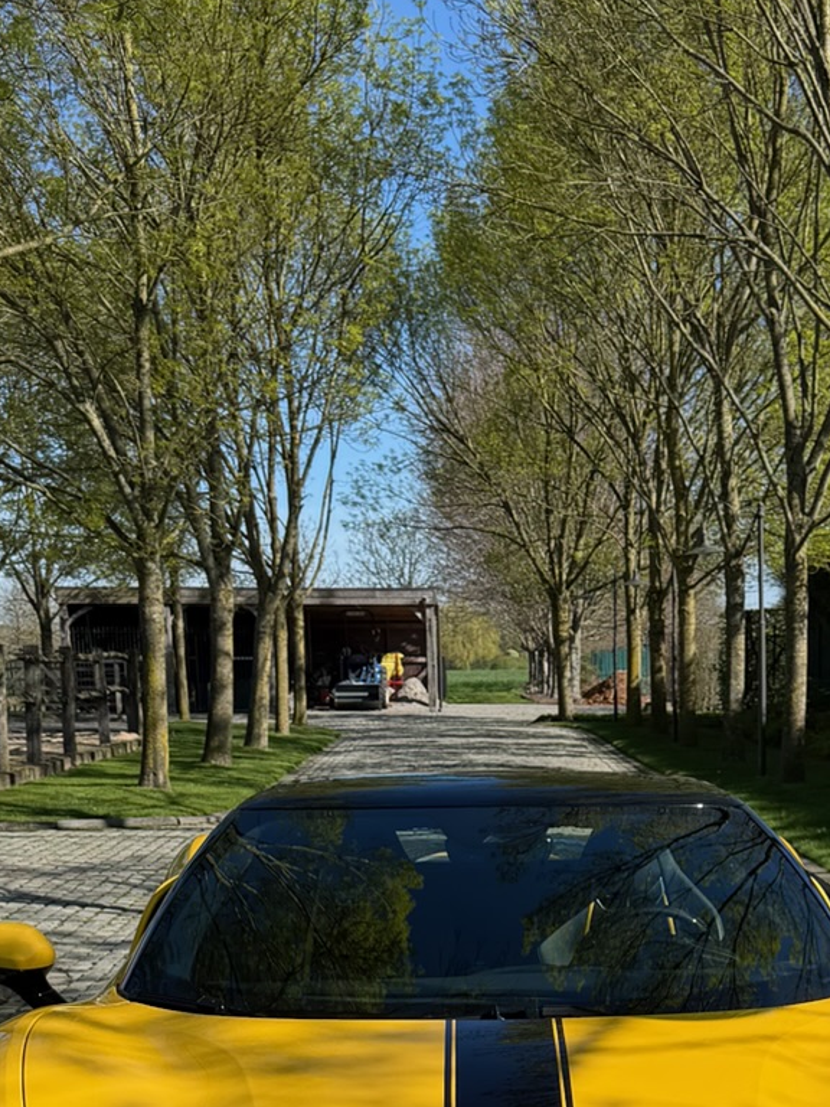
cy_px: 1114
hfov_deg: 22.7
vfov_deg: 28.4
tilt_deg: -15.1
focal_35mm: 64
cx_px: 611
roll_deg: -0.2
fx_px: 2046
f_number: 1.78
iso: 80
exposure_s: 1/3279
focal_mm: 6.76
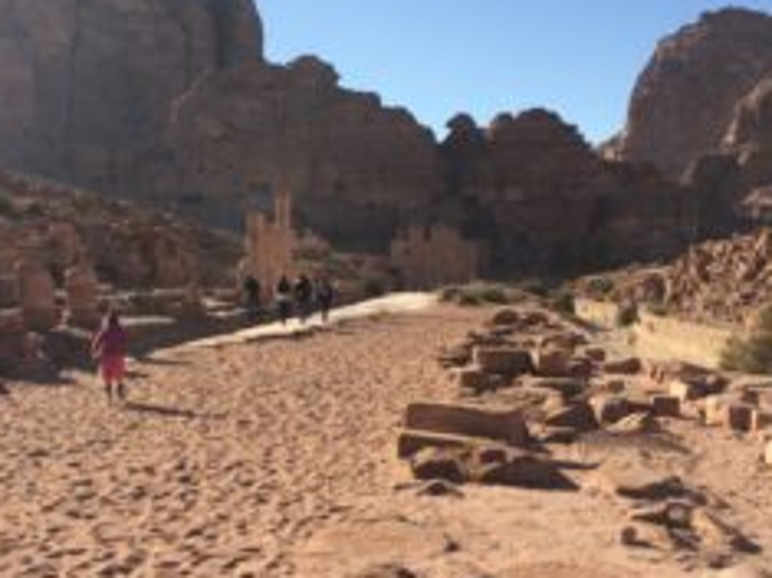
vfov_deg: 28.5
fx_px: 1137
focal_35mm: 51
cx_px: 312
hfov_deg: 37.4
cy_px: 351
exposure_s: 1/2415
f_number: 2.2
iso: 32
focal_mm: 4.12
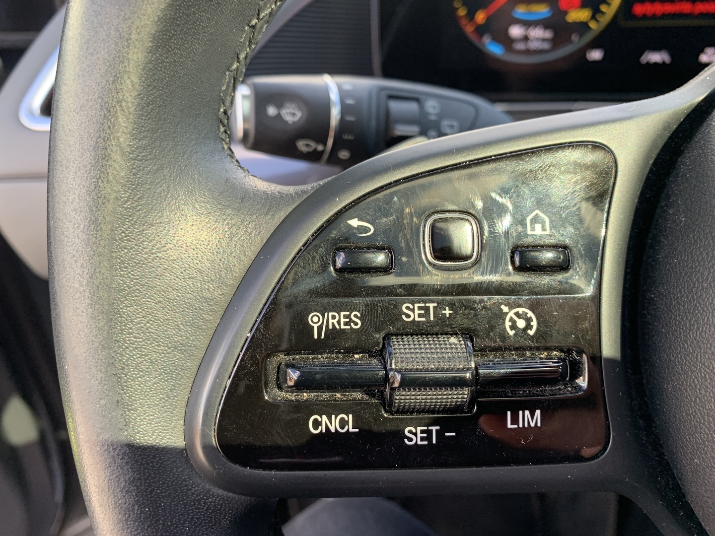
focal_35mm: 26
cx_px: 358
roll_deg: +2.4
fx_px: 537
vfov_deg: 53.1
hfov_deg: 67.3
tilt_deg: -24.5
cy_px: 268
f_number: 1.8
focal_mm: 4.25
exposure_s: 1/121
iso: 40
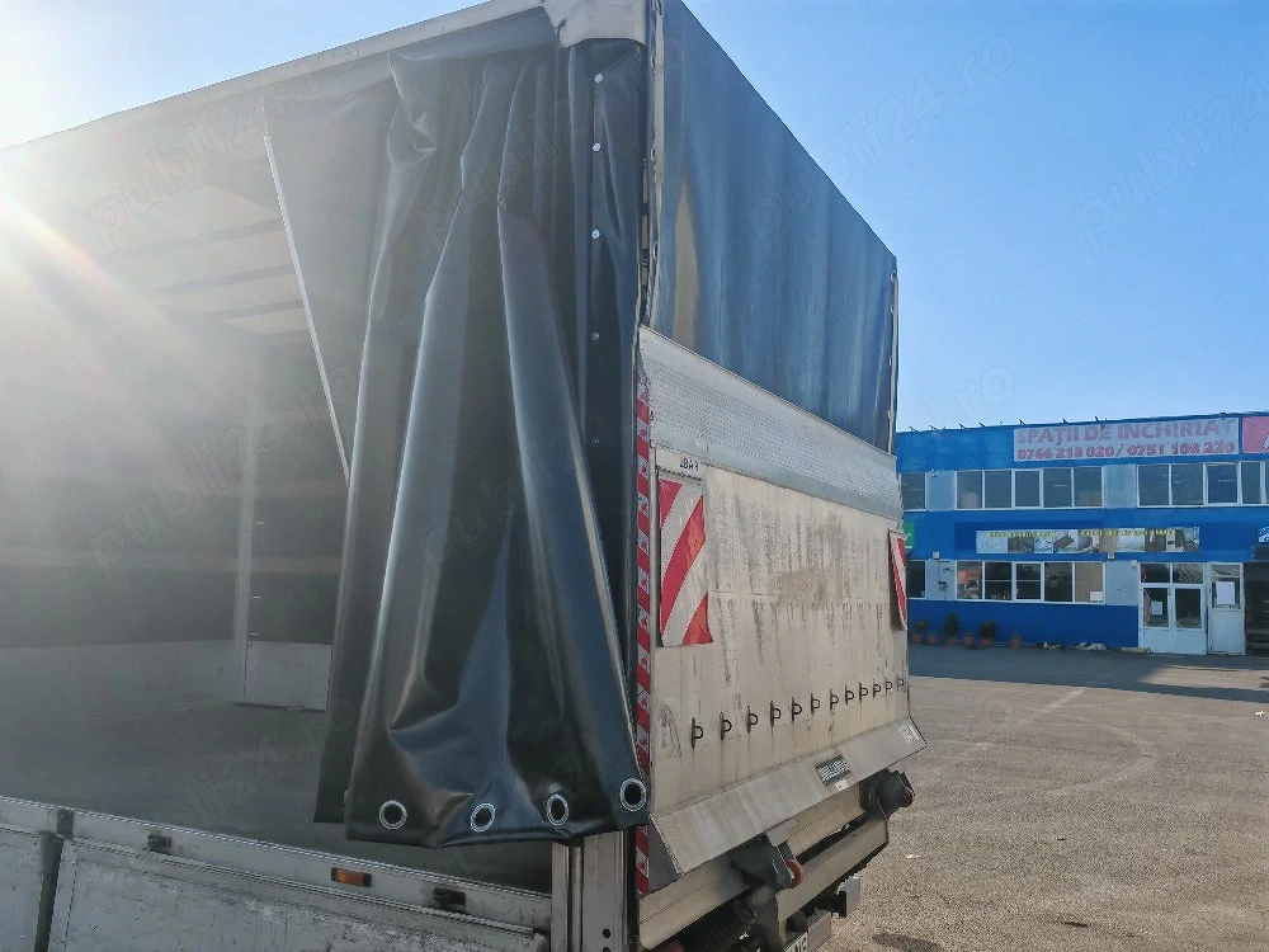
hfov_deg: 65.3
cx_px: 634
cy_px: 476
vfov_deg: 51.4
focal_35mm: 27
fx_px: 990
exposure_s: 1/5000
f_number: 2
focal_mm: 6.83
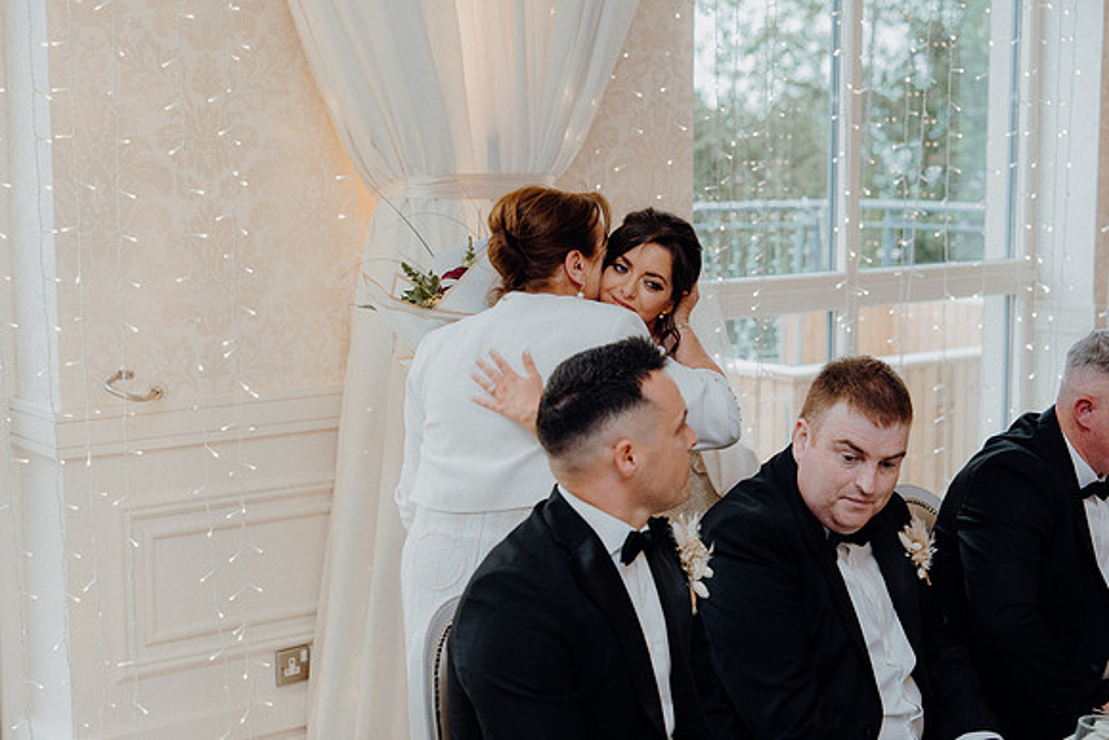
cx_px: 554
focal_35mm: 60
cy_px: 370
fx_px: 1849
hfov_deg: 33.4
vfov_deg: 22.6
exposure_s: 1/160
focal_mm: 60
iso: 640
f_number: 3.5
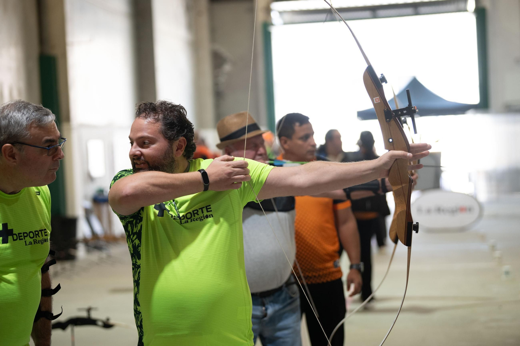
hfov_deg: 22.6
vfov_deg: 15.2
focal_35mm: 90
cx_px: 260
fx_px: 1300
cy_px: 173
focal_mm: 90
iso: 1000
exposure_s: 1/250
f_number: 2.8
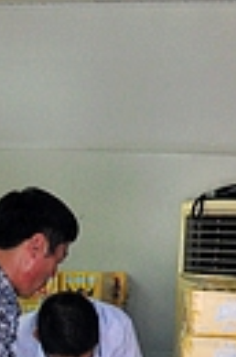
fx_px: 1236
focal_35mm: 125
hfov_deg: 10.1
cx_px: -241
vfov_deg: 15.4
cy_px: 497
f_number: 3.5
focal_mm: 18
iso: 500
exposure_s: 1/250
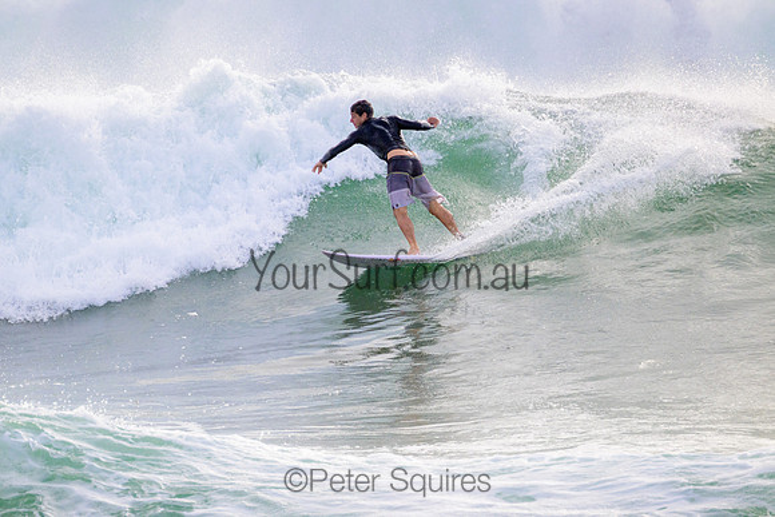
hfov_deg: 2.6
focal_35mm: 800
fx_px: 17225
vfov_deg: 1.7
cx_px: 388
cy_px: 258
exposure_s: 1/2000
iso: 1100
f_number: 11
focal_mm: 800
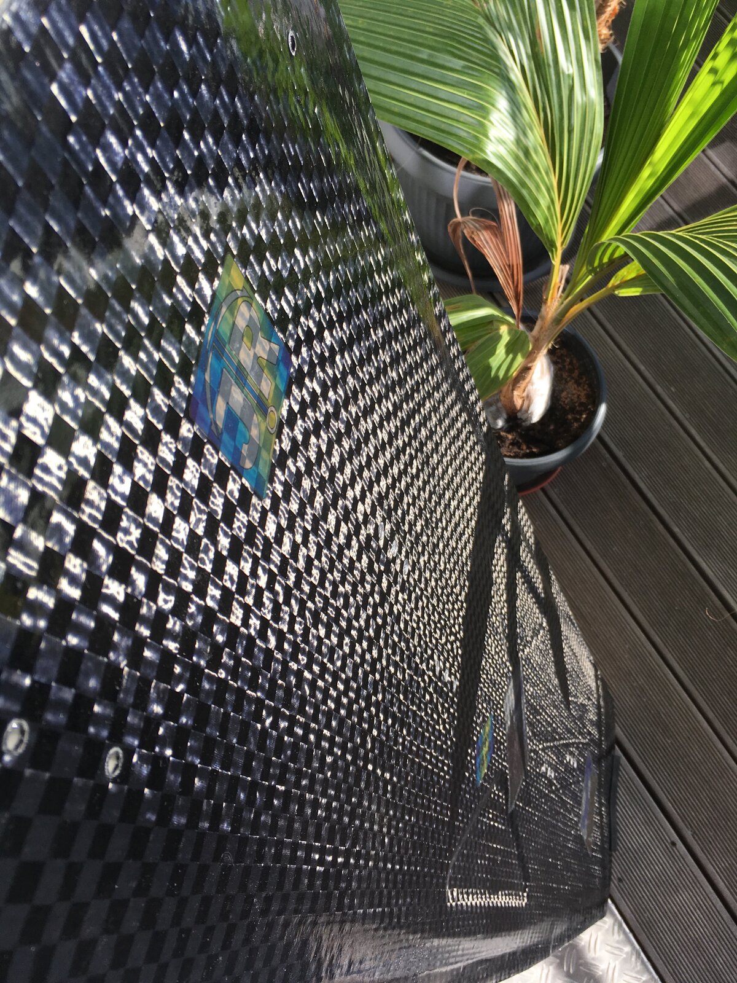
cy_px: 492
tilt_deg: -69.4
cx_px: 368
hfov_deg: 48.2
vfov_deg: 61.7
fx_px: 823
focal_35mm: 29
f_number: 2.2
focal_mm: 4.15
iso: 25
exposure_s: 1/801
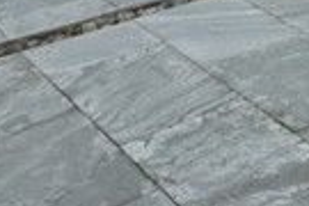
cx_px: 758
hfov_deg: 13.5
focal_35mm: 106
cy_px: -390
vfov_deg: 10.0
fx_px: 910
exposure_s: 1/250
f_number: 5.6
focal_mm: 14
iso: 180
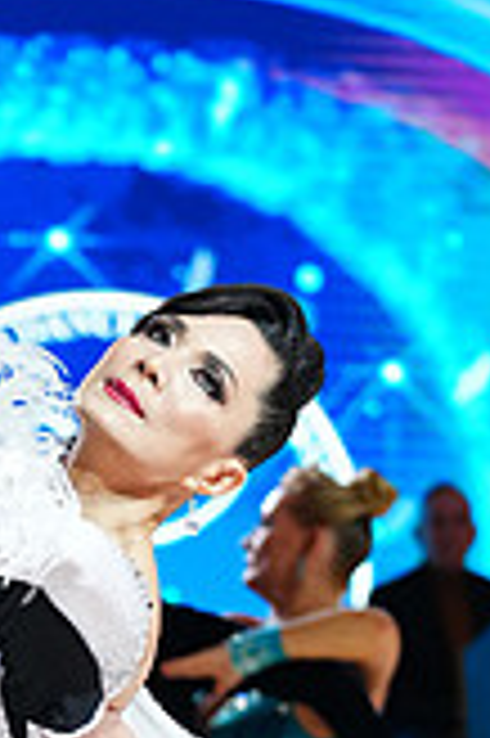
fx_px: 8388
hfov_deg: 3.3
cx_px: 110
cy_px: 1274
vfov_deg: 5.0
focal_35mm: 410
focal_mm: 116
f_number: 4
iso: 2500
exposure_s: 1/320
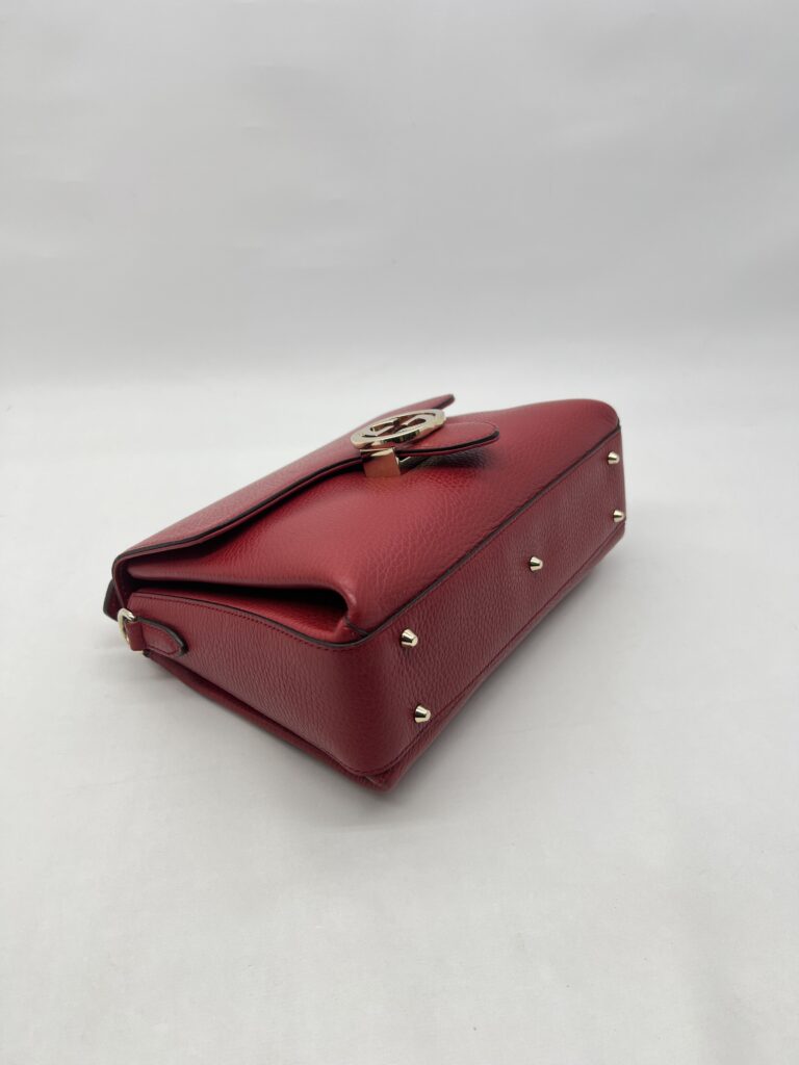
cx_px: 400
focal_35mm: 26
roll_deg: -0.5
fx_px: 800
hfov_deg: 53.1
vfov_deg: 67.3
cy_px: 532
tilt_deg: -29.2
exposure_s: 1/117
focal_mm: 5.7
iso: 32
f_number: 1.5
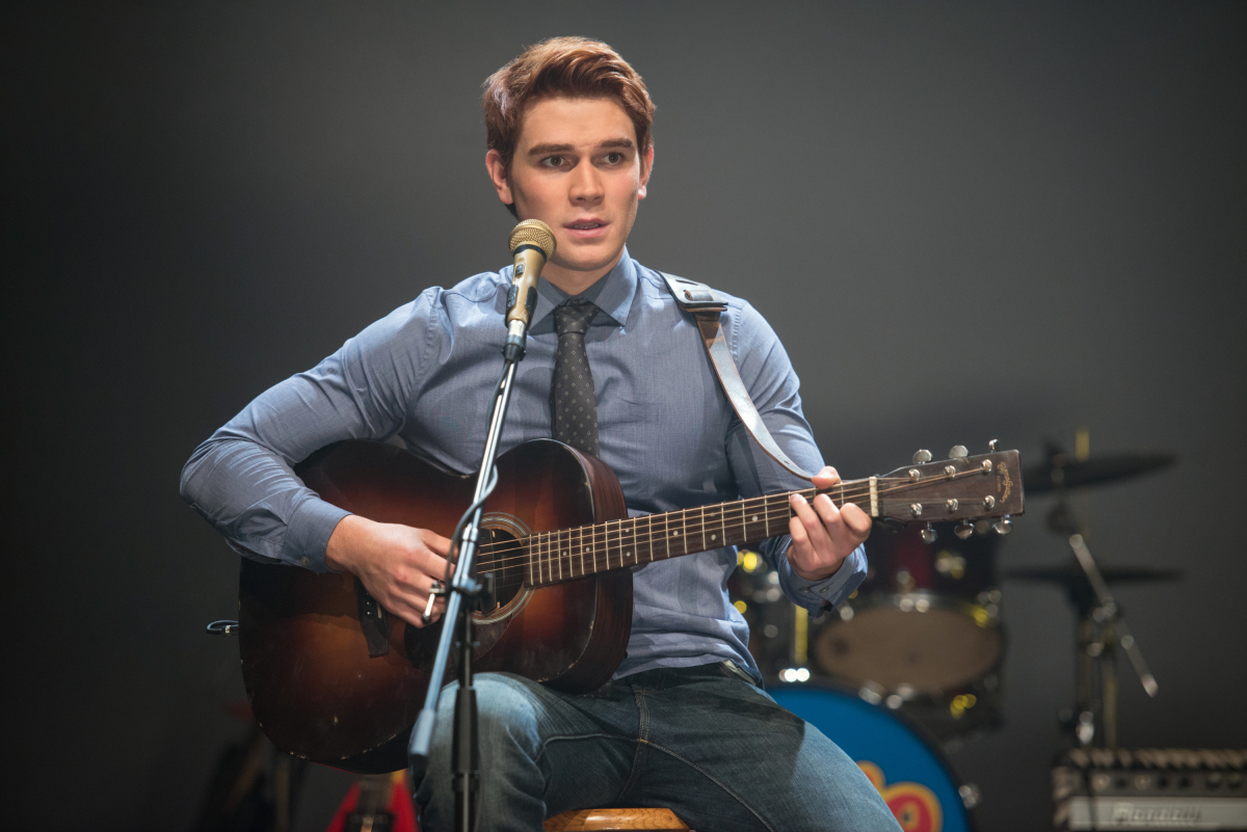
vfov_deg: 8.3
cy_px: 416
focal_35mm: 165
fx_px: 5717
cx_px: 624
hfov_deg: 12.4
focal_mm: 165
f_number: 2.8
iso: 1250
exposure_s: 1/125
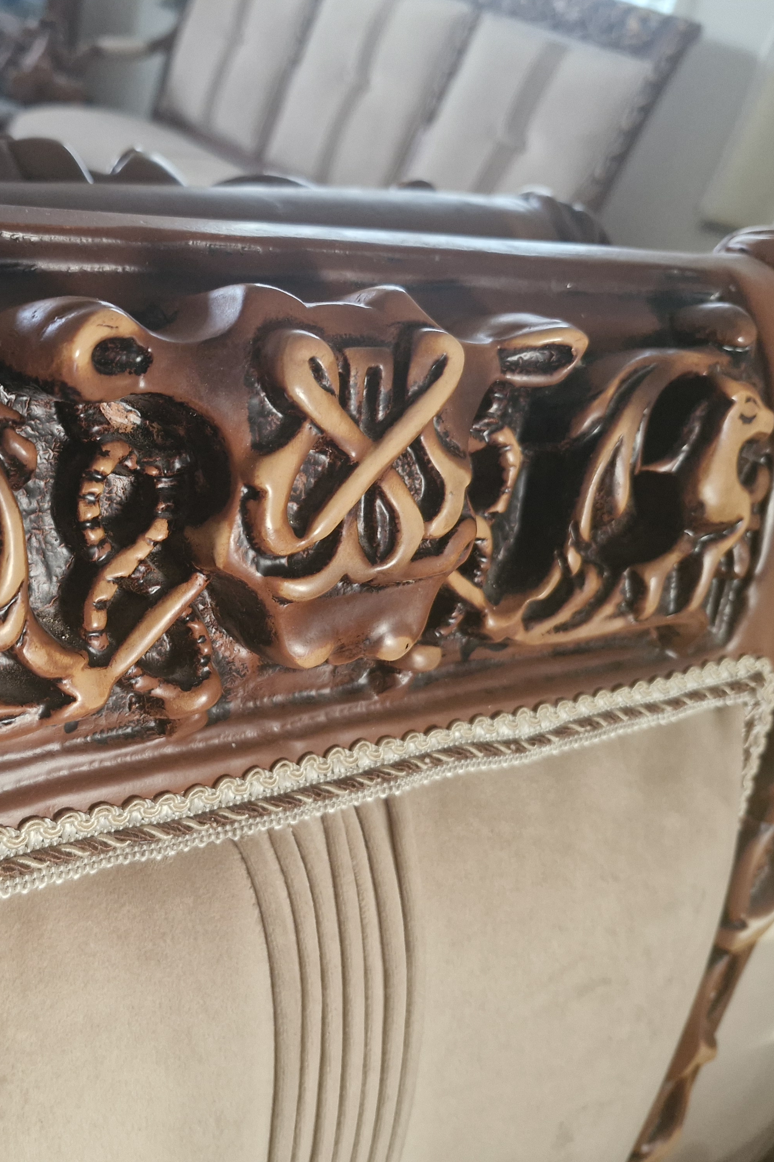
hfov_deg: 40.1
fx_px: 1032
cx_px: 208
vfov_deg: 58.7
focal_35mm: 32
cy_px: 580
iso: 640
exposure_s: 1/100
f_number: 1.8
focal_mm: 5.54
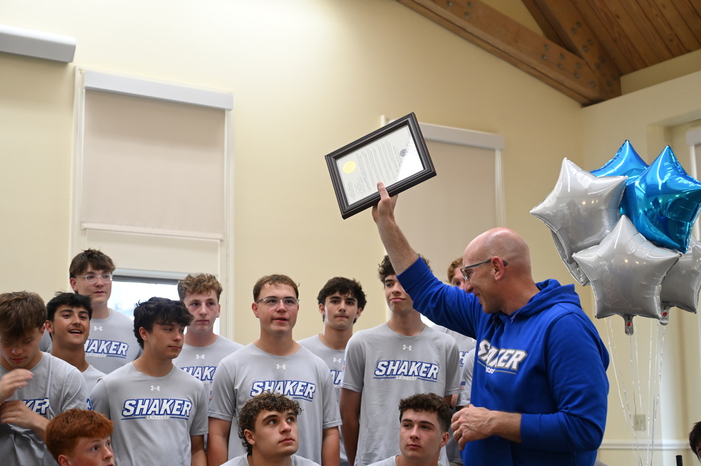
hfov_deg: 35.1
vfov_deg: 23.7
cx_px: 350
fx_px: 1109
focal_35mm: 57
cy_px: 233
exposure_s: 1/125
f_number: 4
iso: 1400
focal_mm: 57
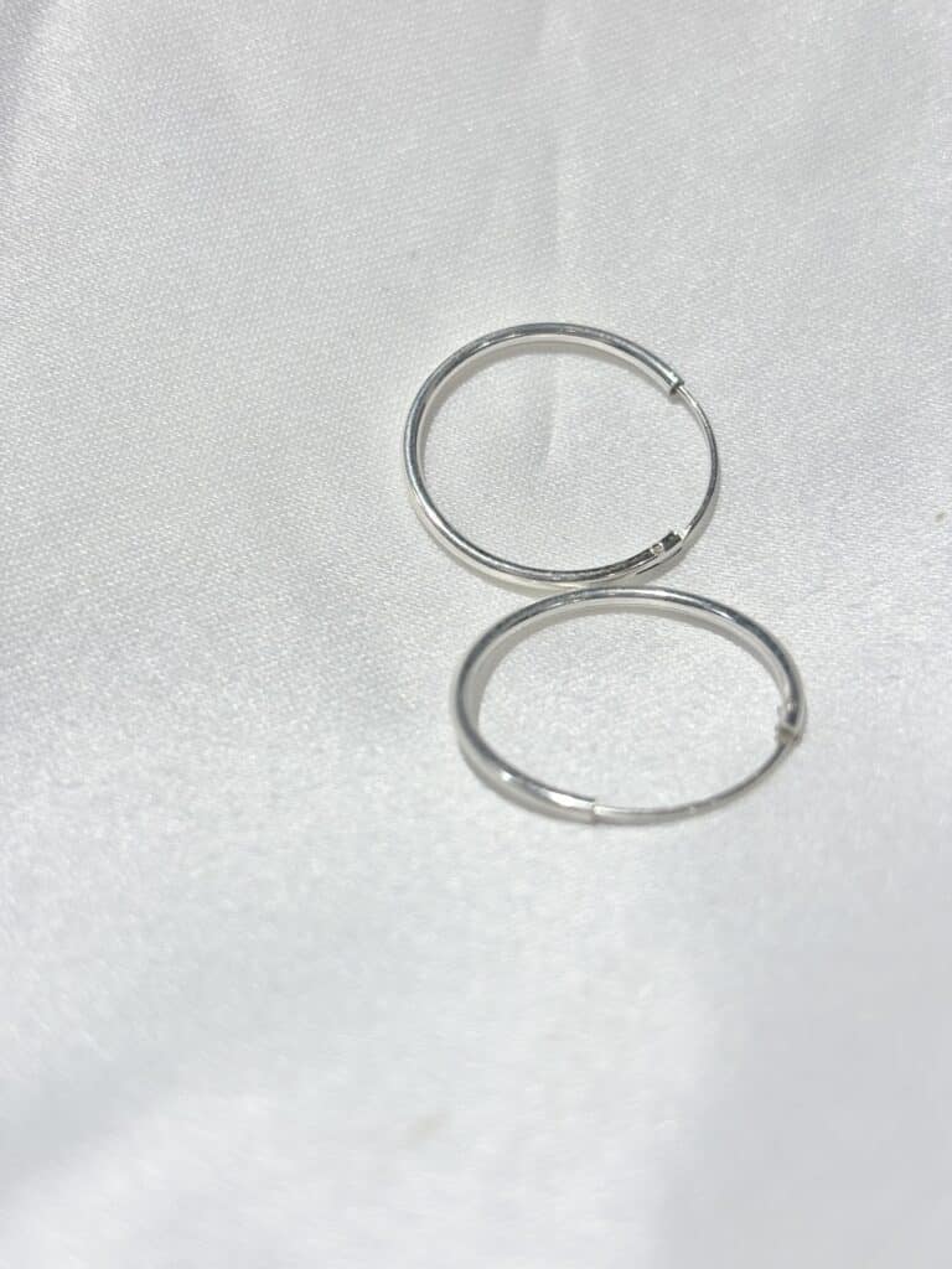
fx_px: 1907
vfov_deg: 36.8
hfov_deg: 28.0
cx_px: 476
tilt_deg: -49.2
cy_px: 634
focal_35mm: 52
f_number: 1.6
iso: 32
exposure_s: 1/290
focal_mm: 5.96
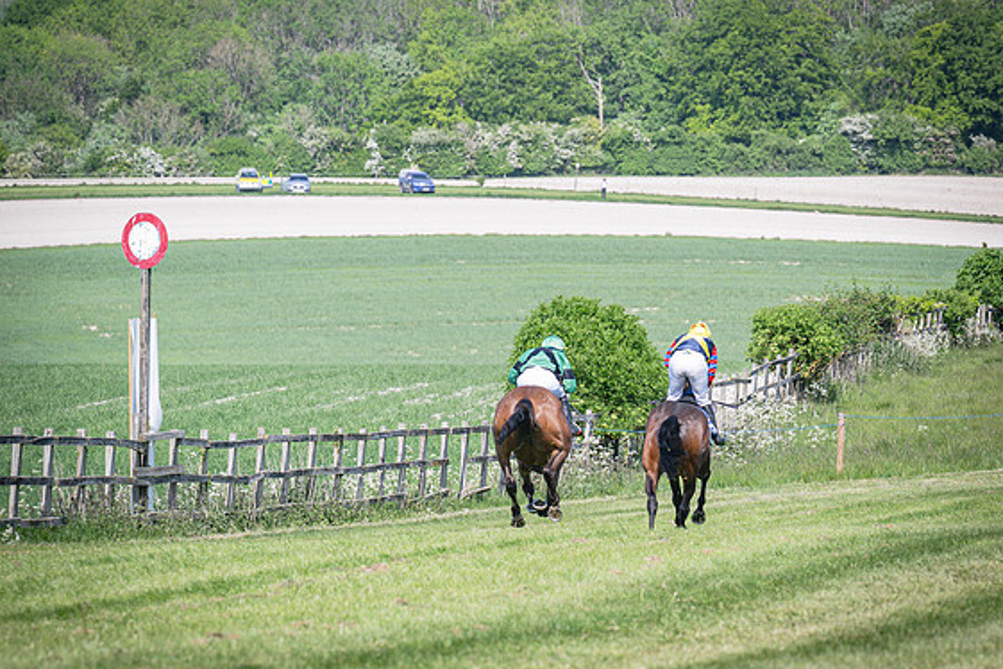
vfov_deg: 4.6
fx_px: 8413
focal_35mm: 302
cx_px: 704
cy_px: 415
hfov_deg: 6.8
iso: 400
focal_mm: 150
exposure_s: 1/2000
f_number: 5
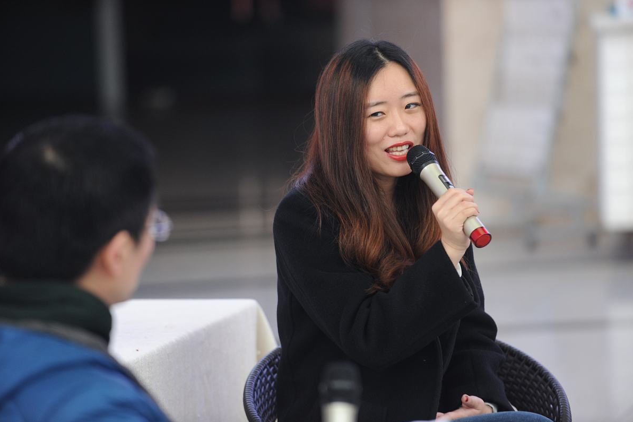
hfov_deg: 10.2
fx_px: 3534
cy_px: 211
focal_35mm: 201
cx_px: 317
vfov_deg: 6.8
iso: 800
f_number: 3.5
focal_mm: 200
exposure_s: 1/200
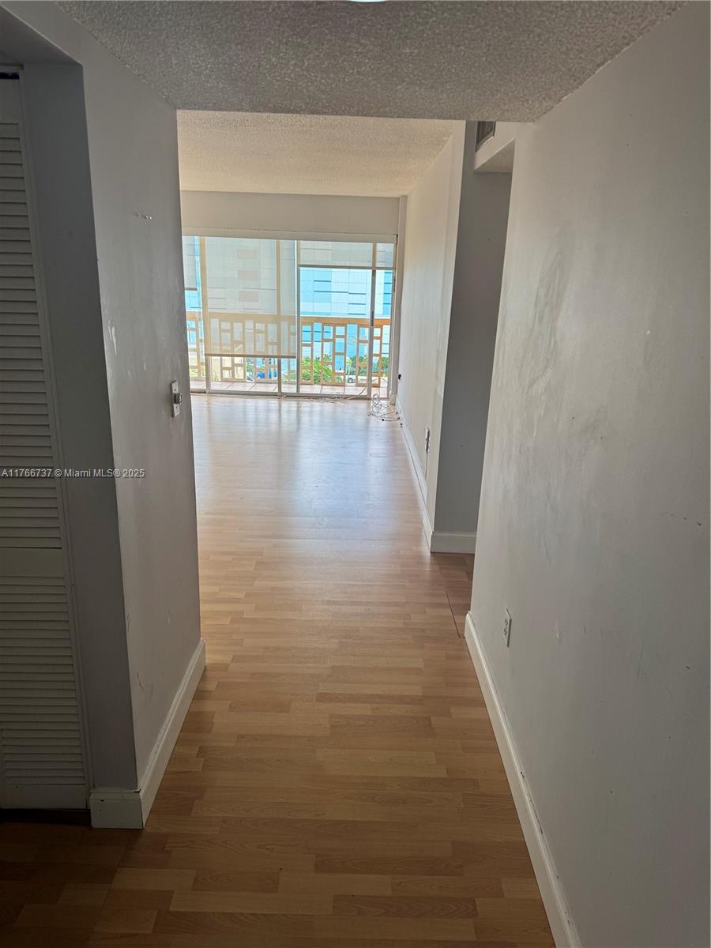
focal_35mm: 24
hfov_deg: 56.8
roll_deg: -0.8
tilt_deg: -16.7
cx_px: 356
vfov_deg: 71.6
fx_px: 657
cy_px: 474
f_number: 1.78
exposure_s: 1/121
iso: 80
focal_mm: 6.76
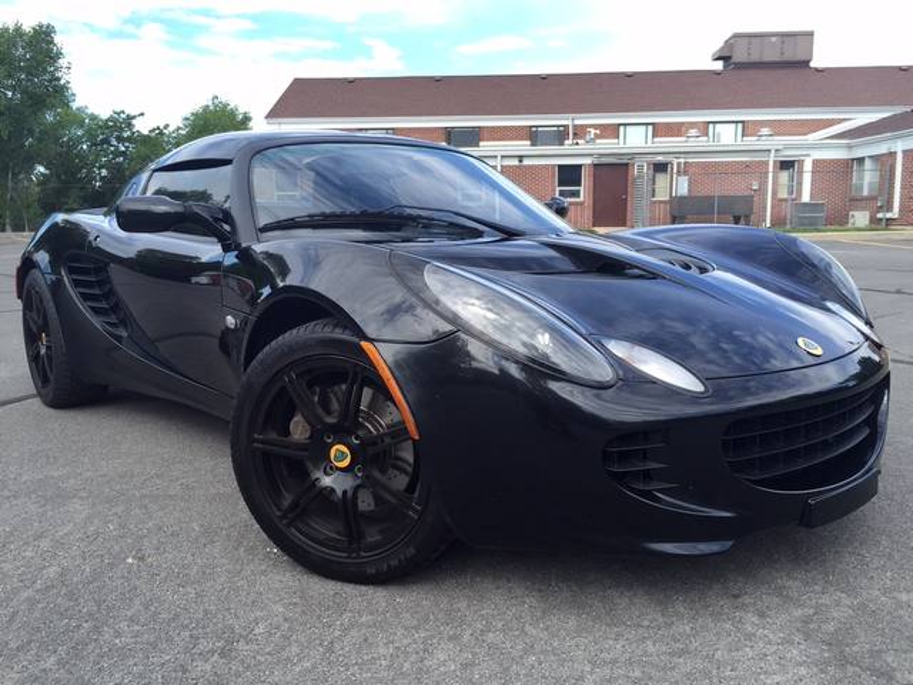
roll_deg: -0.5
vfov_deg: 48.2
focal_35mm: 29
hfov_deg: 61.7
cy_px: 342
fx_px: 765
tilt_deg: -8.9
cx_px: 456
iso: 32
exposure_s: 1/527
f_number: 2.2
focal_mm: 4.15
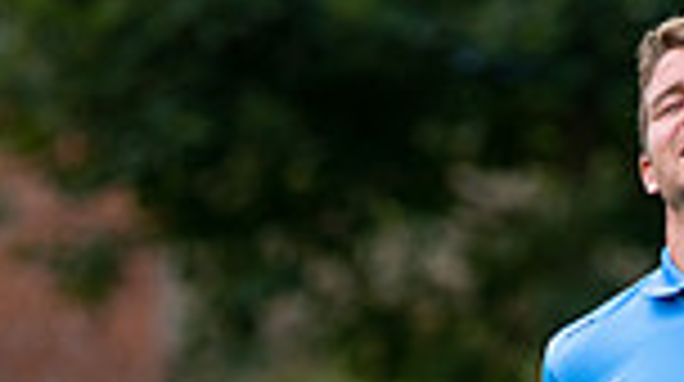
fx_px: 22657
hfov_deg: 1.7
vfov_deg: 1.0
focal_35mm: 1251
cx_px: 432
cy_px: 816
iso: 160
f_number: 5
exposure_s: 1/500
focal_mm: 300
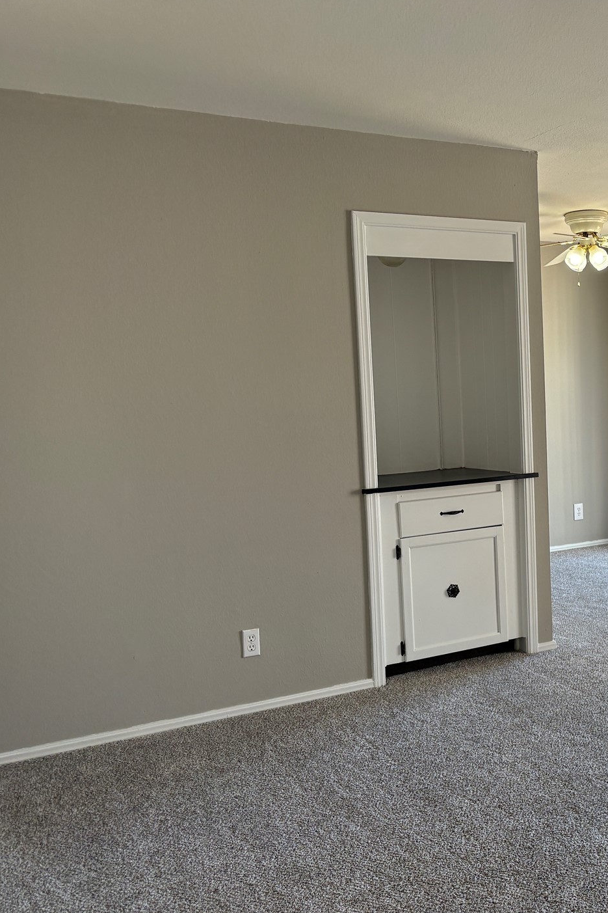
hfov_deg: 34.1
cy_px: 461
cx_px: 540
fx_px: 937
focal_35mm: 37
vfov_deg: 51.9
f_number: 1.6
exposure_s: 1/238
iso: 80
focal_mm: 5.96
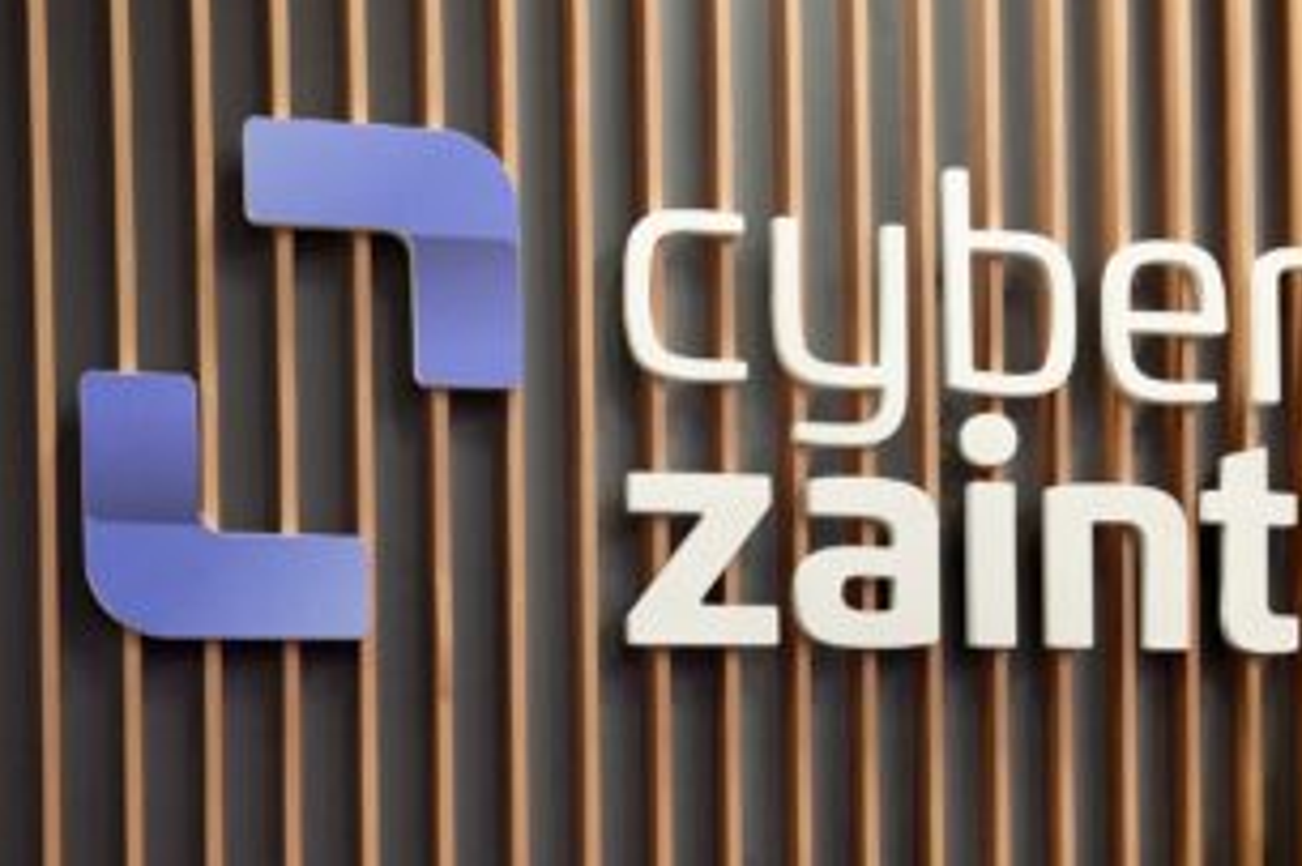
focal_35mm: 90
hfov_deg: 21.4
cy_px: 875
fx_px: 3242
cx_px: 1464
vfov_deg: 15.0
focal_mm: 39.3
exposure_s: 1/160
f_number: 4
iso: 4000
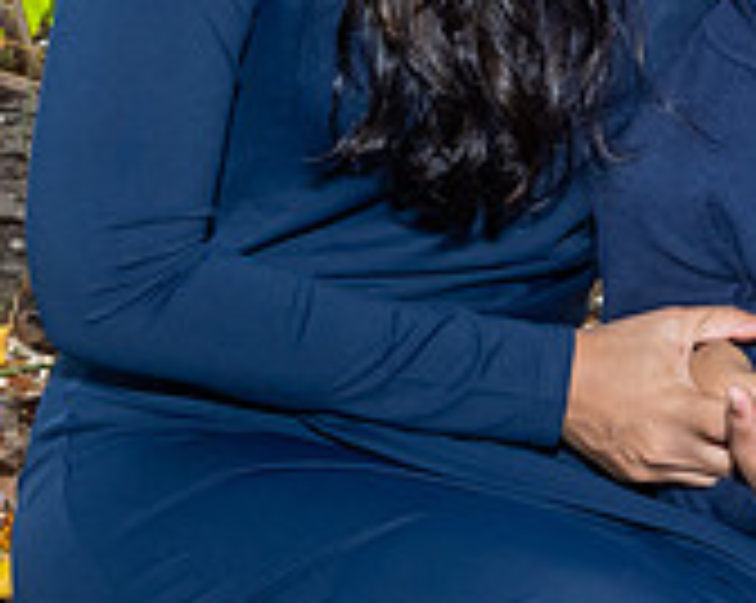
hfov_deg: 11.2
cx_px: 791
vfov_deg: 9.0
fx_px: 3799
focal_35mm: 170
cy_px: -14
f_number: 7.1
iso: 800
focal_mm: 30
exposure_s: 1/250
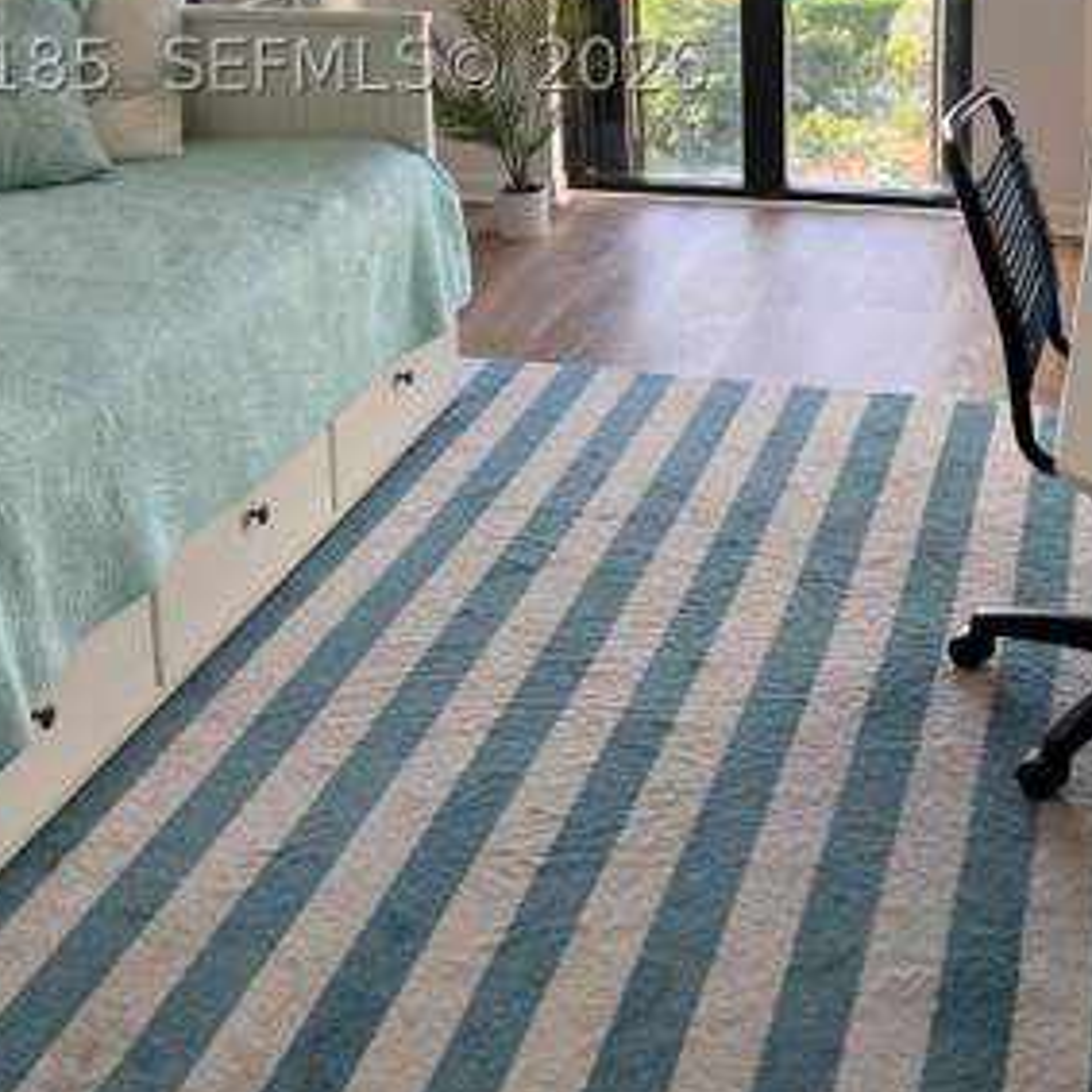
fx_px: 1856
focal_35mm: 52
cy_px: 66
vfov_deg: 31.0
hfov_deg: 32.7
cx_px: 617
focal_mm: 5.1
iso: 64
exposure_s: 1/161
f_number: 1.6
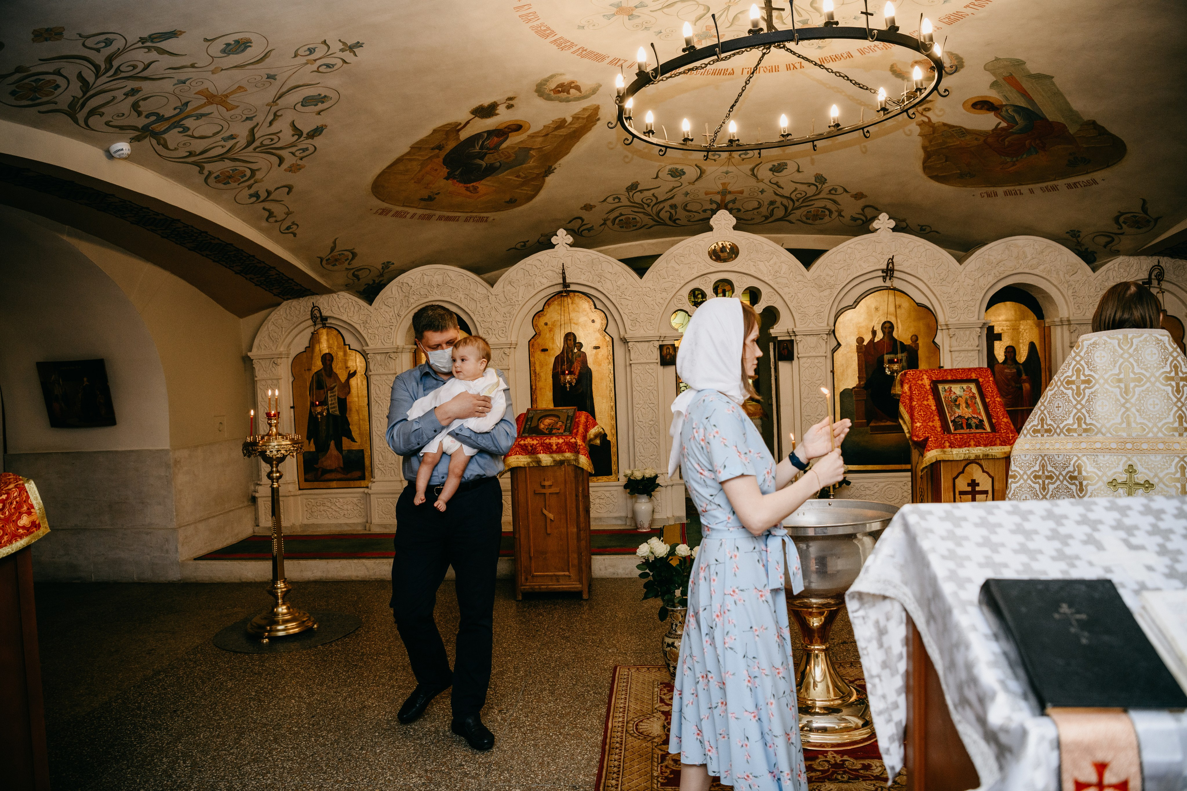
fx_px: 791
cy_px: 396
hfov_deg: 73.7
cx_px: 594
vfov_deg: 53.1
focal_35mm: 24
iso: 500
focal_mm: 24
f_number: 3.5
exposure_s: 1/160
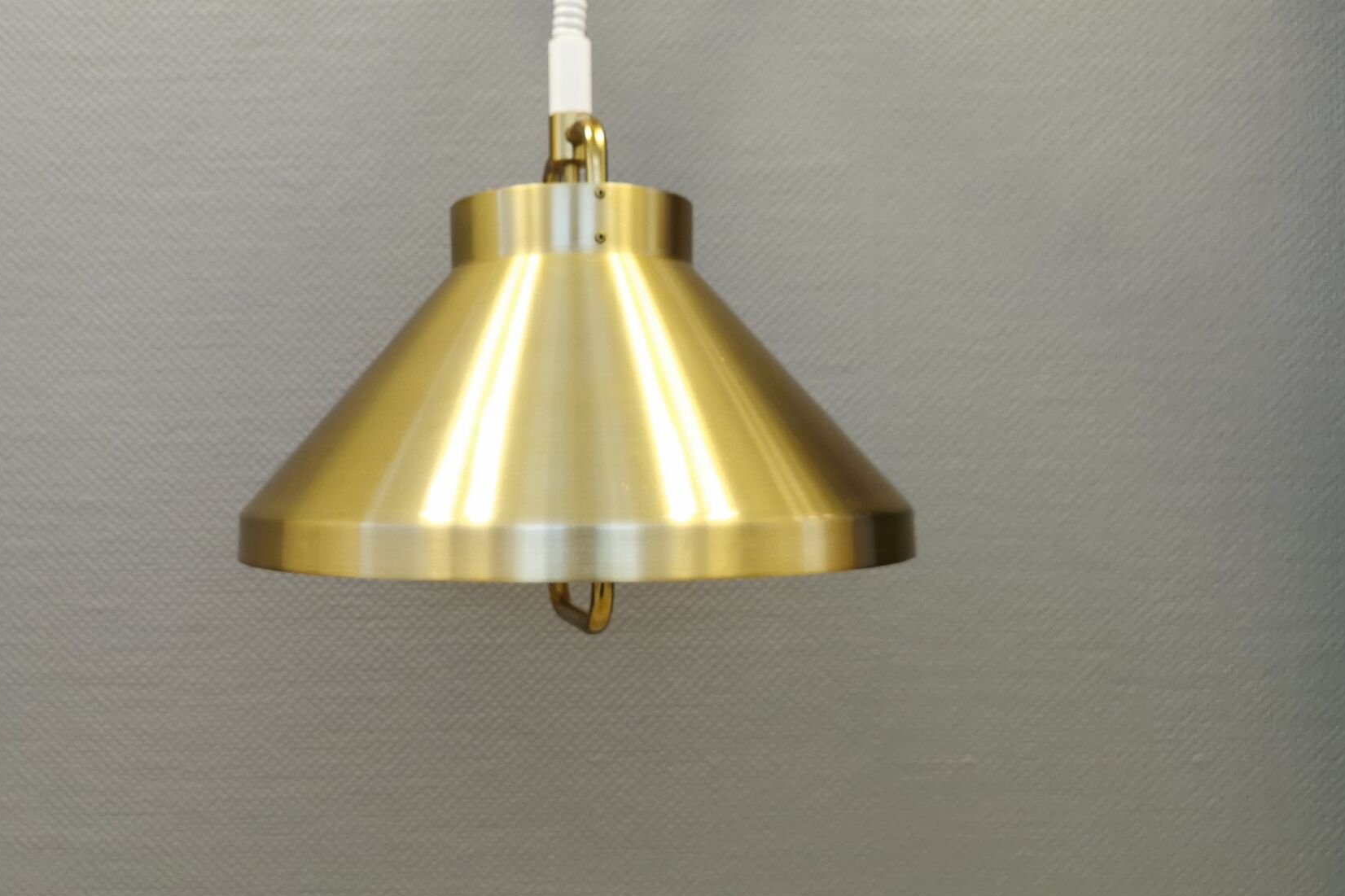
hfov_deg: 55.5
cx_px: 554
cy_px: 480
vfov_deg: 38.9
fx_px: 1270
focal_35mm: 34
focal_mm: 5.56
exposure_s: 1/50
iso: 160
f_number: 1.6
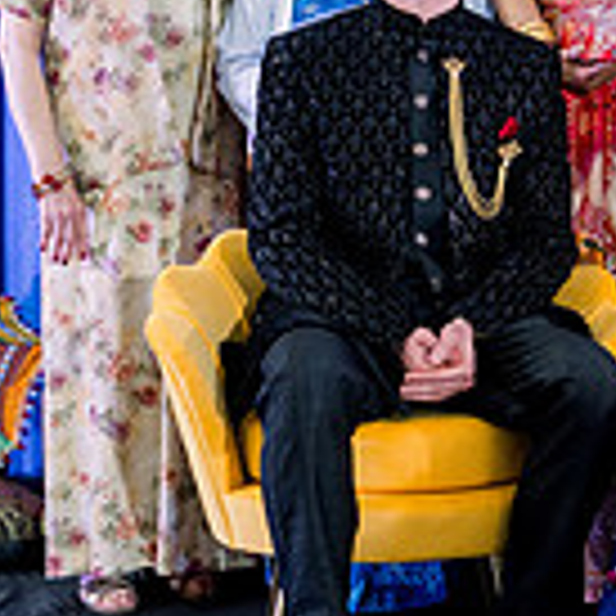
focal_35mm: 99
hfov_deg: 16.7
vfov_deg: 17.3
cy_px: 58
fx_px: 1993
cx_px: 771
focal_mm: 24
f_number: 2.8
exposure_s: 1/125
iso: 1250
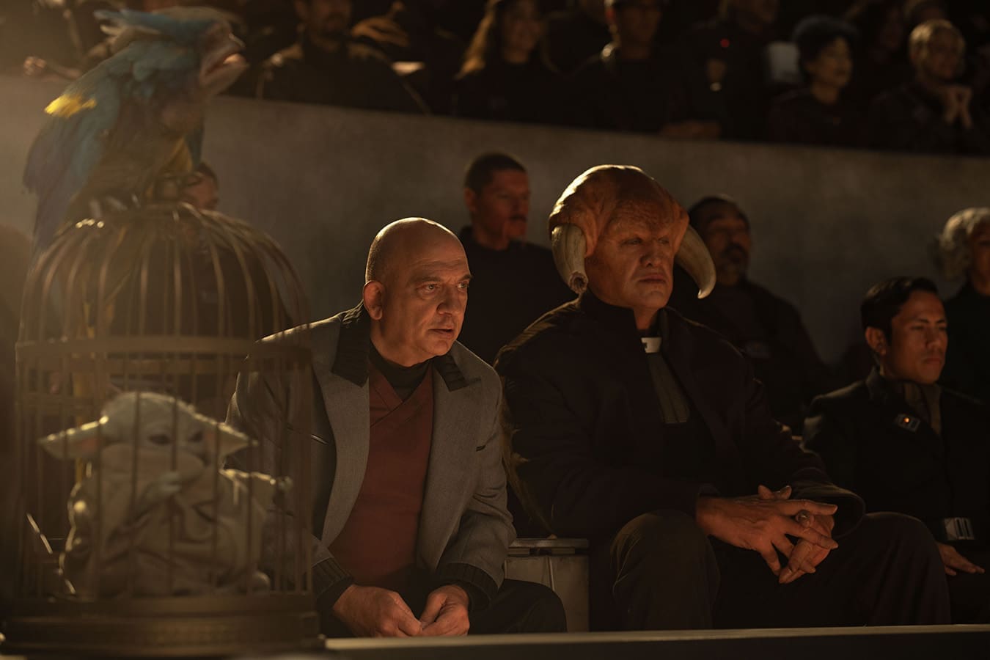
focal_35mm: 84
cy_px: 330
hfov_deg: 24.2
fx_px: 2310
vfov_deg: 16.3
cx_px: 495
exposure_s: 1/100
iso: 400
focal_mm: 56
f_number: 2
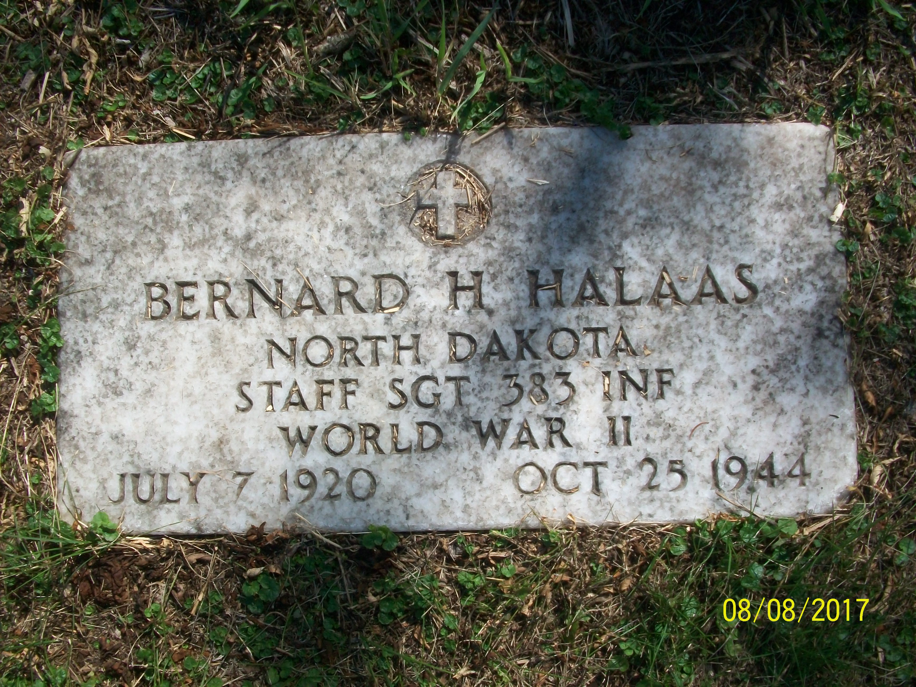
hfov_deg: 54.0
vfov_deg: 41.8
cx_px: 458
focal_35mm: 34
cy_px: 344
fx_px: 900
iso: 80
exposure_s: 1/400
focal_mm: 5.7
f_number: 5.5
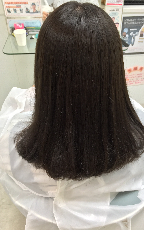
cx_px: 84
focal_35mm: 33
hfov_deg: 38.2
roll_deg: -0.4
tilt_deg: -40.6
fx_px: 207
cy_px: 113
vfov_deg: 58.1
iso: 50
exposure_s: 1/30
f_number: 2.2
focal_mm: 4.15
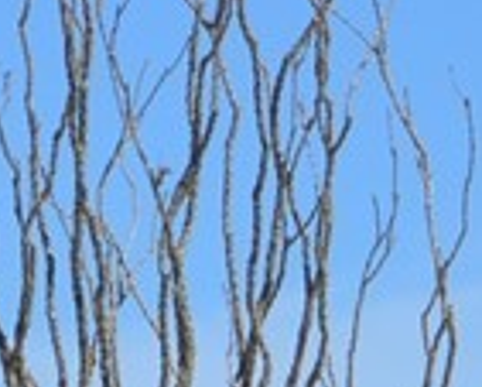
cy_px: 390
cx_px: 410
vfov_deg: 2.6
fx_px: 8502
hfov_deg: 3.2
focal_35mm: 596
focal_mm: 55
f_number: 7.1
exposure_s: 1/2000
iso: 400
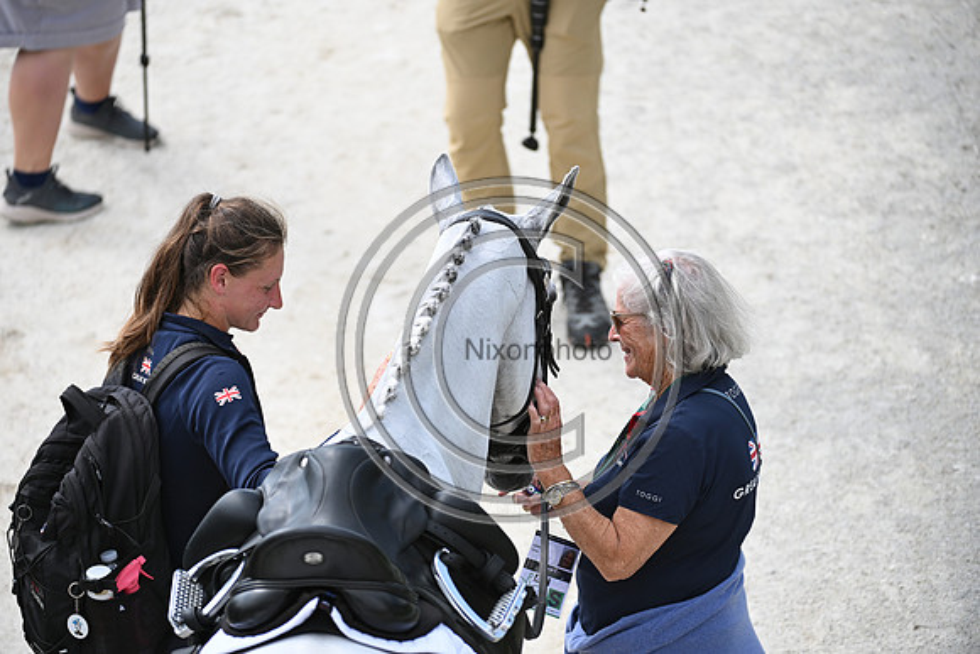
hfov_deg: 9.4
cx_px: 490
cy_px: 327
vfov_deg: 6.2
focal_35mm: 220
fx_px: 5990
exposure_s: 1/1600
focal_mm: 220
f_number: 4.5
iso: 500
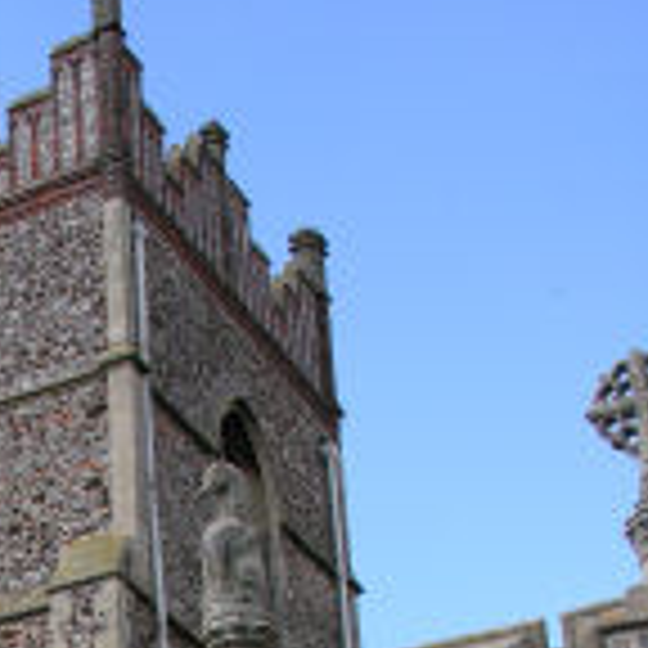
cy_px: 927
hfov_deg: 16.8
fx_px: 2097
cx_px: -124
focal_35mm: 99
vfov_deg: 16.3
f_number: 5
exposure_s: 1/125
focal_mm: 8.9
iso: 50
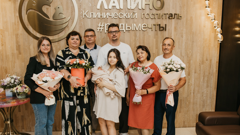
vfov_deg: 35.6
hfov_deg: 59.4
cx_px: 114
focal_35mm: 33
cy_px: 77
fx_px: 210
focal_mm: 27
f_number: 4
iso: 200
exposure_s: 1/160
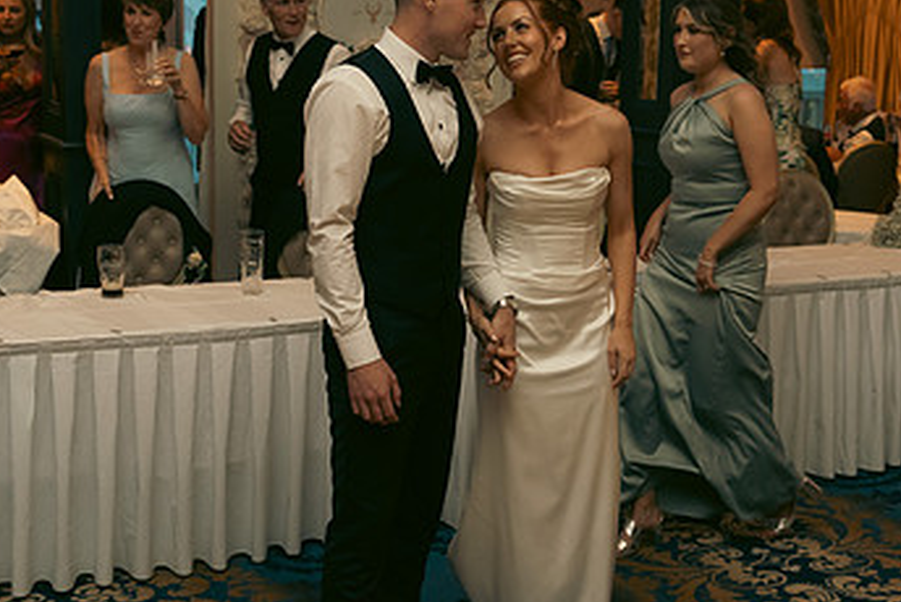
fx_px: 1478
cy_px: 229
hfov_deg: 33.9
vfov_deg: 23.0
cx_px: 508
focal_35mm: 59
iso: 2500
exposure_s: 1/200
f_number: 3.5
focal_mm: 35
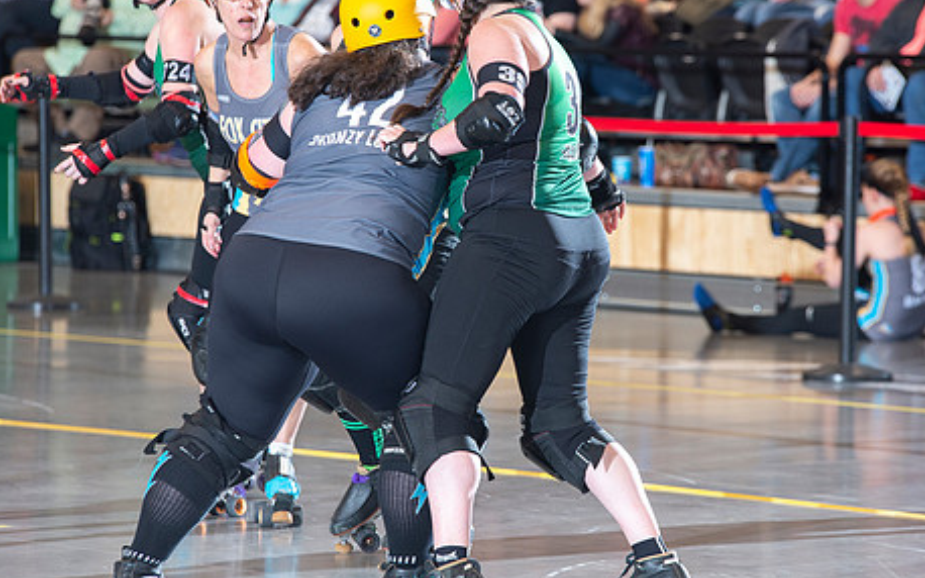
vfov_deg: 5.1
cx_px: 495
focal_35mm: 258
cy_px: 268
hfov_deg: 8.1
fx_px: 6502
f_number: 5.6
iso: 640
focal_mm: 200
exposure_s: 1/160
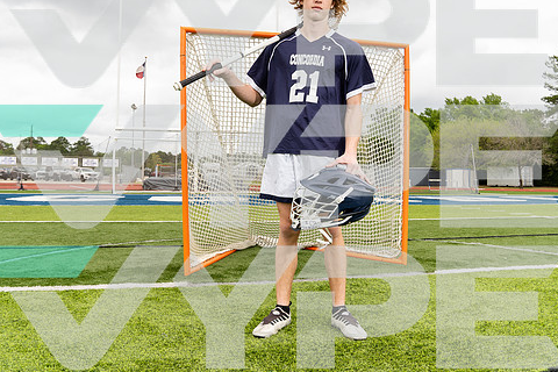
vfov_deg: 44.9
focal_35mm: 29
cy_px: 167
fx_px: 449
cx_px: 278
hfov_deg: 63.7
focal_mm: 24
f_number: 7.1
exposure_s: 1/250
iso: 250
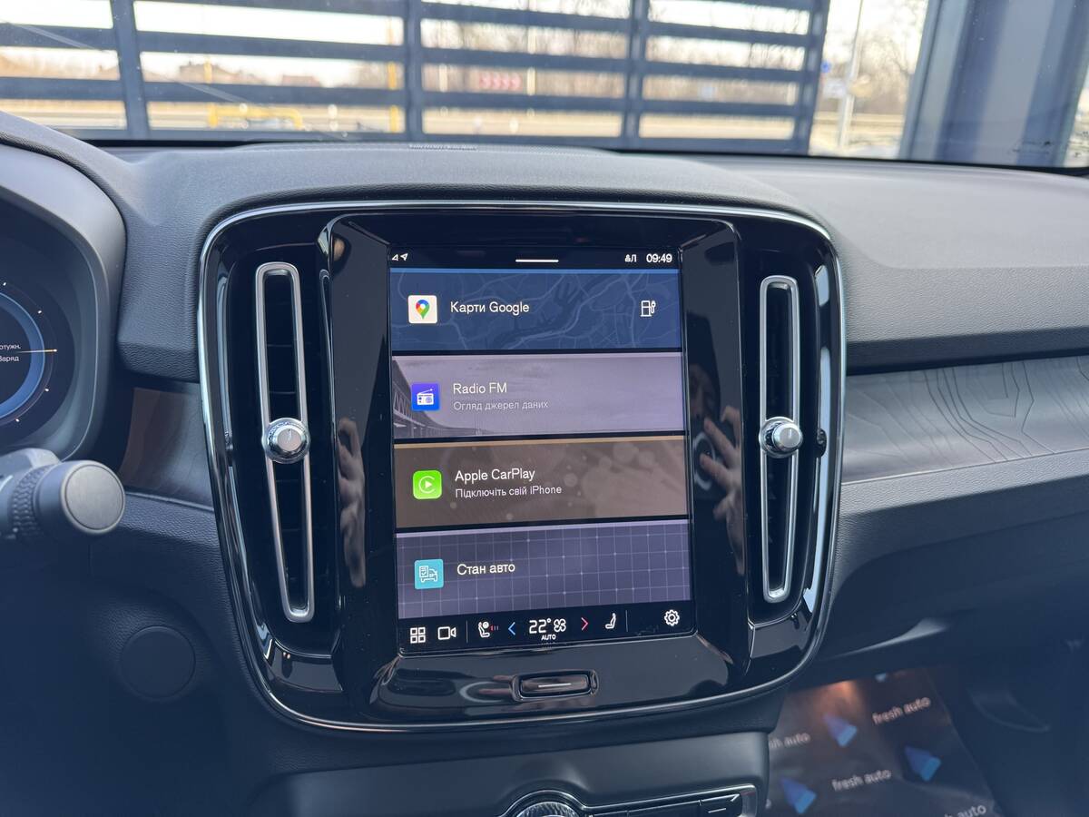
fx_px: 755
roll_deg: -2.5
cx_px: 544
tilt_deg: -21.4
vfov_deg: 56.8
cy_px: 408
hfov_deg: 71.6
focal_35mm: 24
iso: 100
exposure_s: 1/121
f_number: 1.78
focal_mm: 6.76
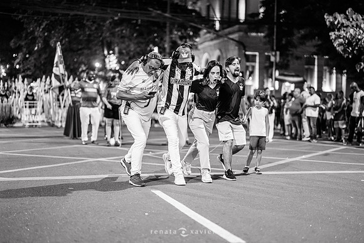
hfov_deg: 39.6
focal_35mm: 50
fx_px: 506
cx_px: 182
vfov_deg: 27.0
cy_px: 122
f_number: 1.2
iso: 2500
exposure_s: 1/320
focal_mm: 50
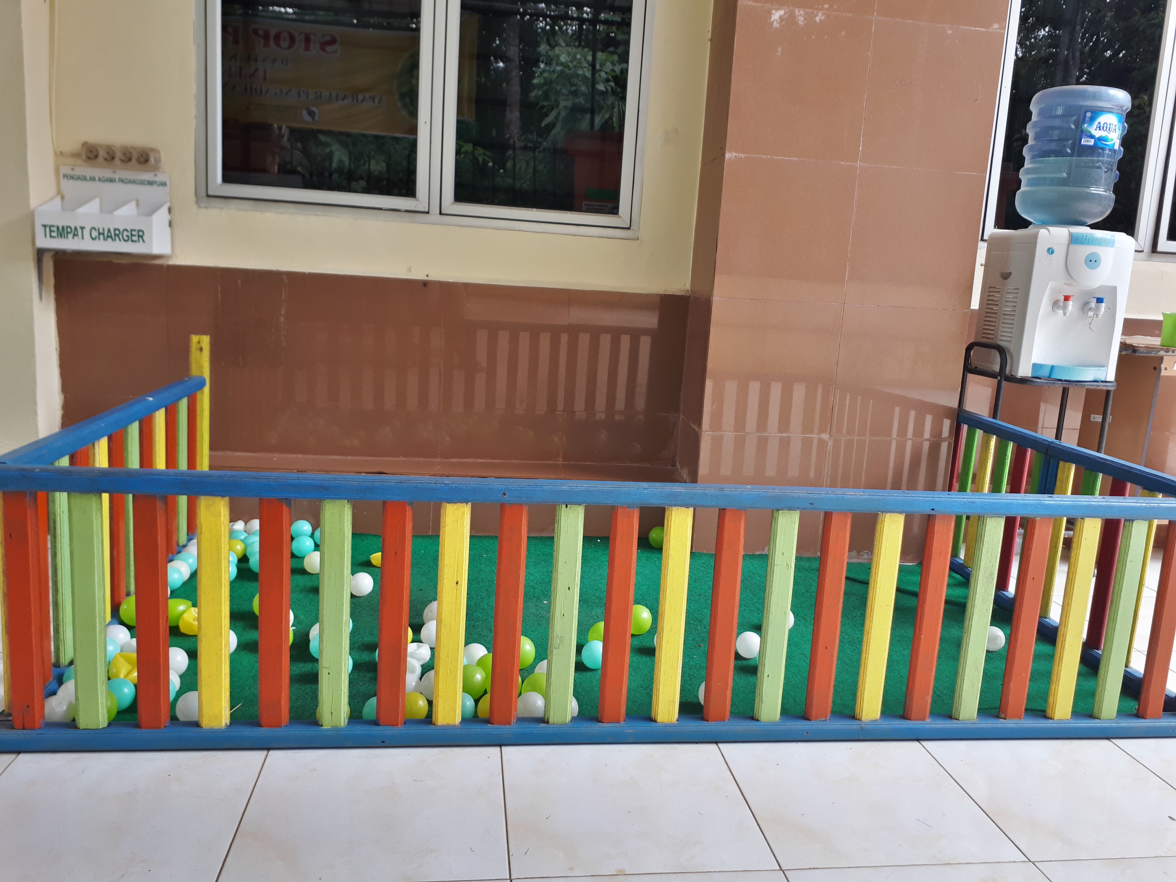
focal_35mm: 27
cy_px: 441
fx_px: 917
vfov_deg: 51.4
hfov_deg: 65.3
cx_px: 588
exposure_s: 1/100
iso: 80
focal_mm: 3.6
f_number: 1.9
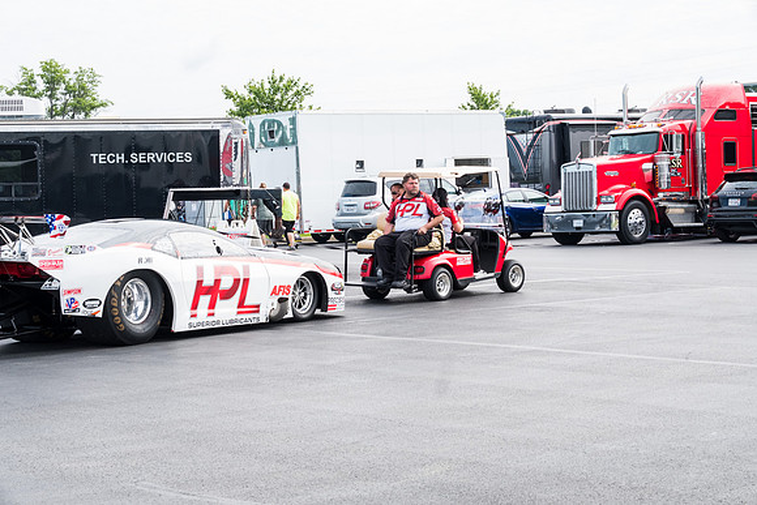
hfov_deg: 26.0
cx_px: 378
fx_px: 1640
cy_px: 252
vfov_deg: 17.5
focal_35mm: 78
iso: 400
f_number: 9
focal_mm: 52
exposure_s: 1/200
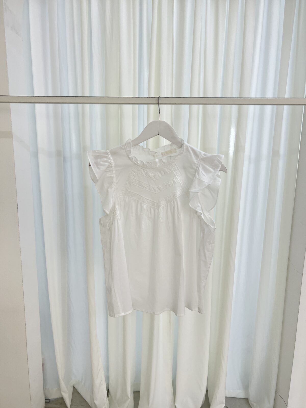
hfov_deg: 53.1
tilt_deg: -11.3
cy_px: 204
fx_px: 306
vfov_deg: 67.3
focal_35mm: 26
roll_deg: -0.5
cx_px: 153
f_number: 1.5
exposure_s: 1/100
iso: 125
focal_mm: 5.7
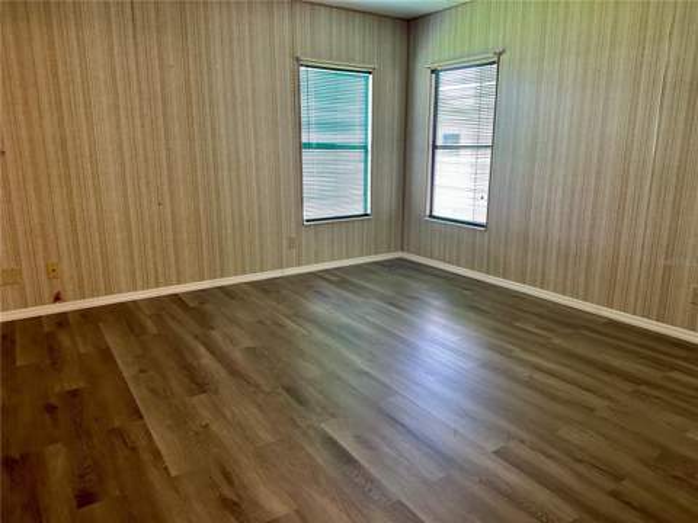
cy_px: 262
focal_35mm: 24
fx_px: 484
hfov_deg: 71.6
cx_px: 349
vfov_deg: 56.8
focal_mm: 6.86
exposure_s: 1/60
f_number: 1.78
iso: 250
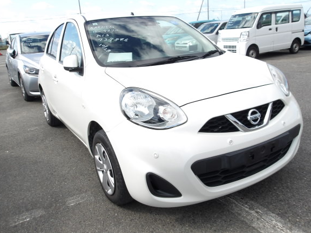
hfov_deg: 60.0
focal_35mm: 30
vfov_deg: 46.8
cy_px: 111
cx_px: 158
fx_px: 270
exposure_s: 1/60
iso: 100
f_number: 10.4
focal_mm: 4.9
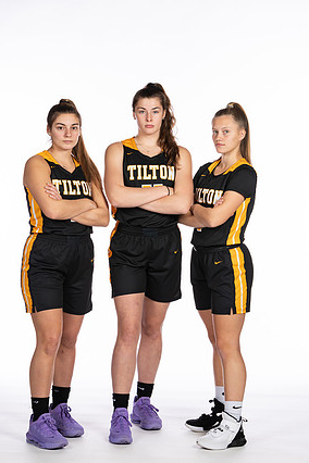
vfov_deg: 18.4
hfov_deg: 12.3
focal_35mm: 111
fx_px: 1429
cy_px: 235
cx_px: 158
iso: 100
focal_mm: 70
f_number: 5.6
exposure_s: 1/100
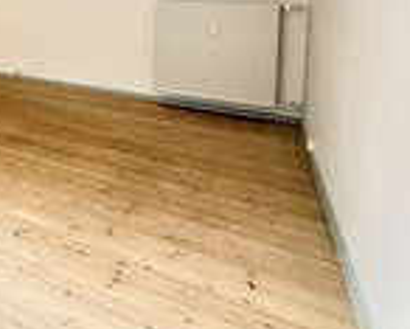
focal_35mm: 35
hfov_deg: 41.4
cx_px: -38
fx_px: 425
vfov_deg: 37.7
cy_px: 0
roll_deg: +0.2
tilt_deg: -3.9
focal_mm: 2.22
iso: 640
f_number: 2.2
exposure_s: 1/60
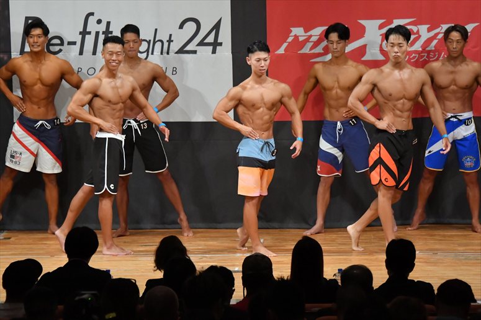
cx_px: 240
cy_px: 160
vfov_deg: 6.3
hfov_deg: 9.5
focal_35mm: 217
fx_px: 2898
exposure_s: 1/400
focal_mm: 145
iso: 7200
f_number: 5.6
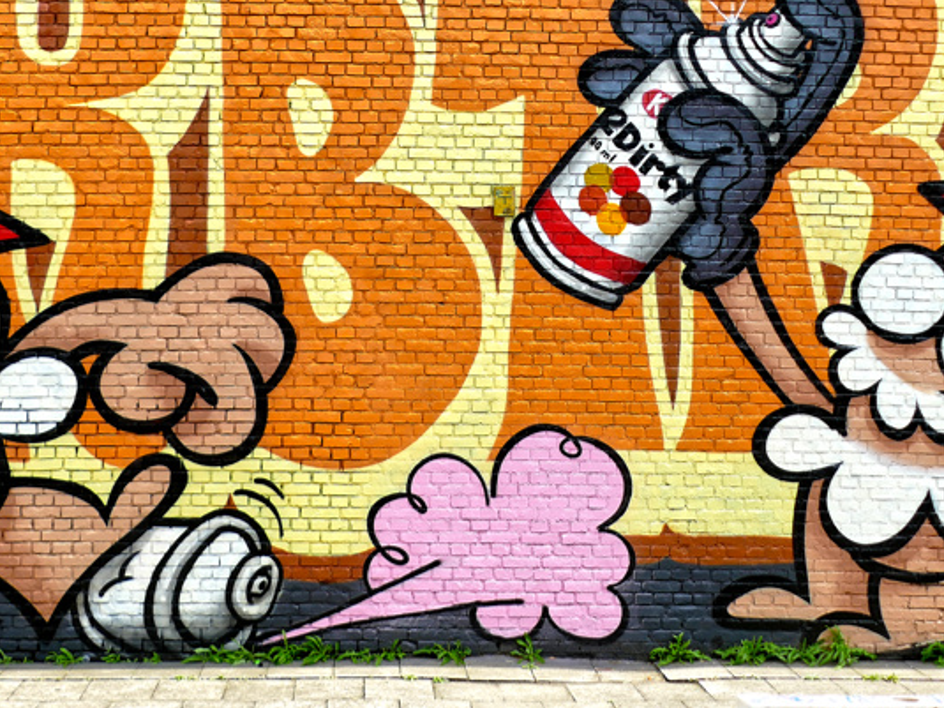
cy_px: 306
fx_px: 1254
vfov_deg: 31.5
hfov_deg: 41.2
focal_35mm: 46
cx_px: 404
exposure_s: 1/1600
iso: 125
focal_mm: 9.1
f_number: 2.8
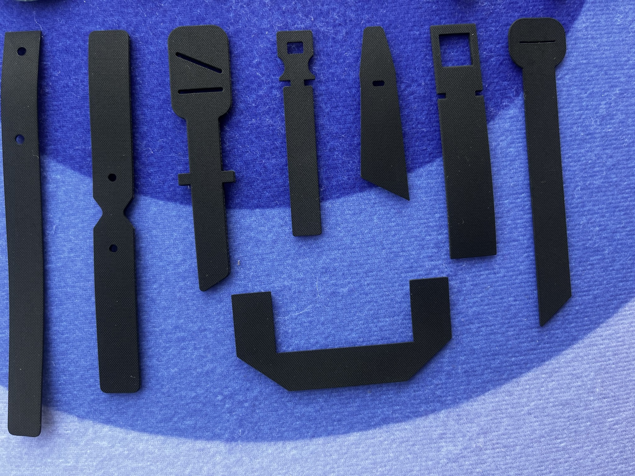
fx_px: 477
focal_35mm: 26
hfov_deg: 67.3
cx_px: 318
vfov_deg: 53.1
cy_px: 238
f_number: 1.6
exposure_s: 1/140
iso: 32
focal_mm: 5.1
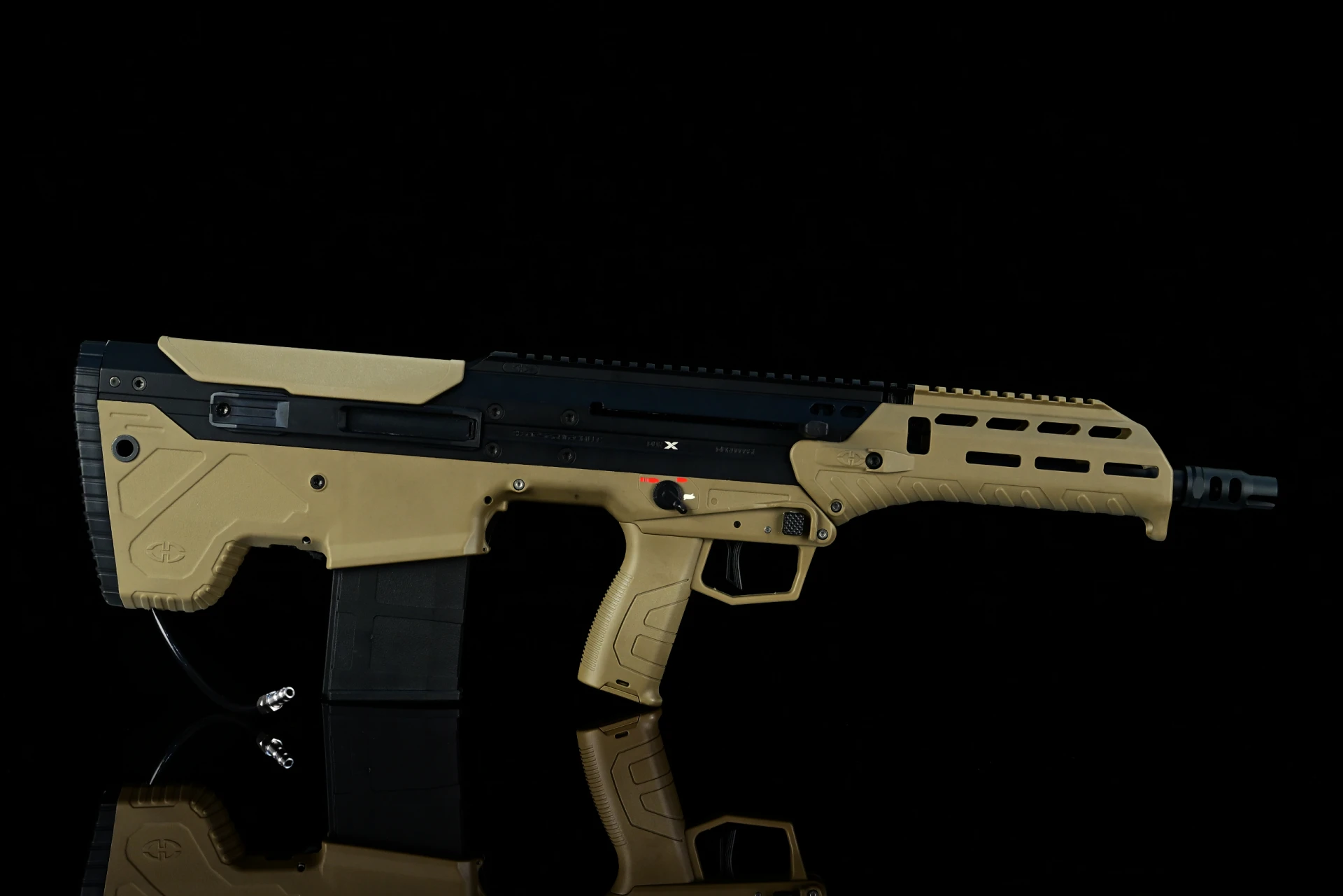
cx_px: 672
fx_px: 1753
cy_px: 448
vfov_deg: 28.6
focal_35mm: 47
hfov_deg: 41.9
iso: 1250
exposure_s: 1/50
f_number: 8
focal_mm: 47
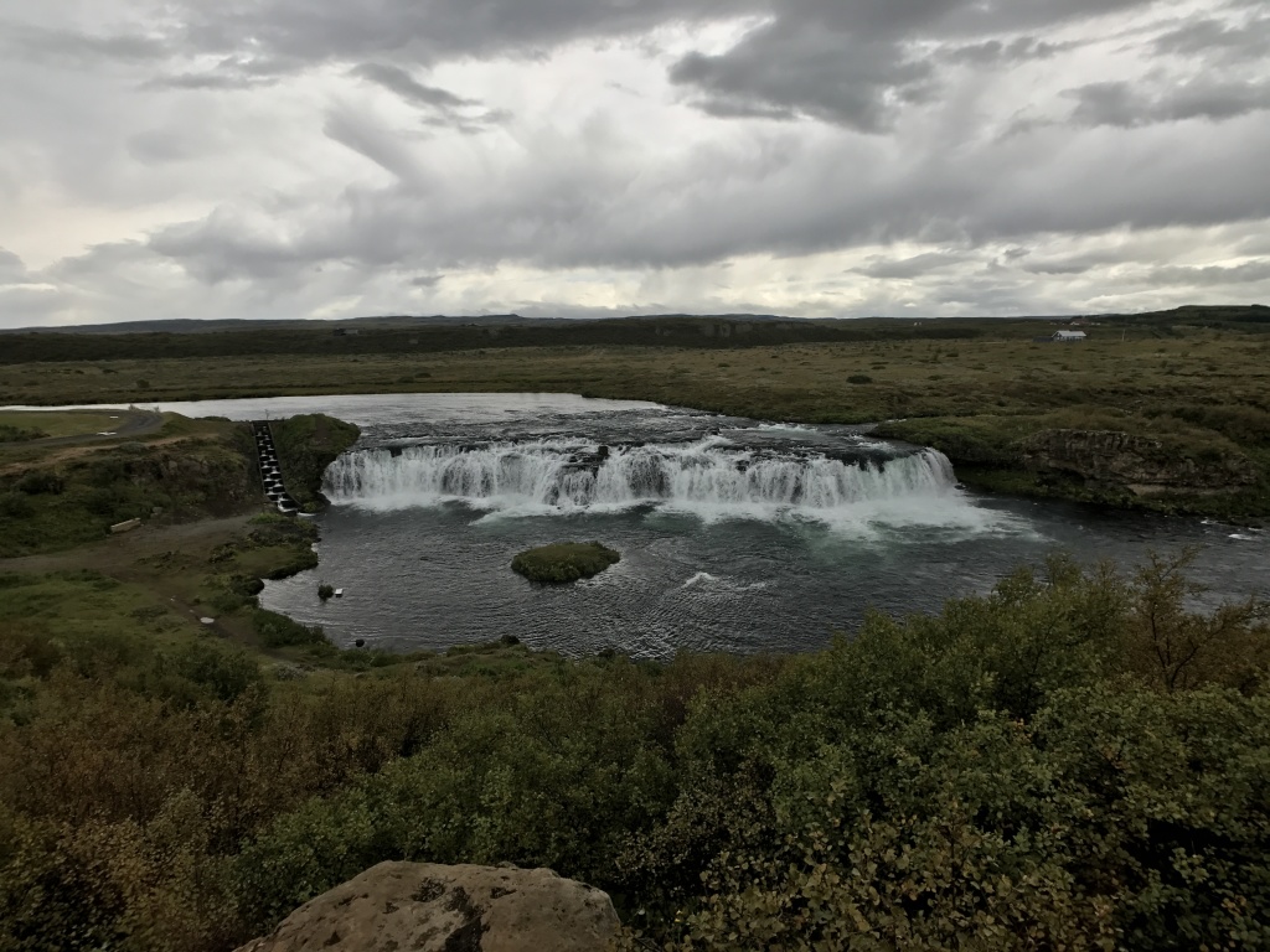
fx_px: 1027
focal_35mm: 28
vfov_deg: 49.7
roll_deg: +1.8
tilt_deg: -10.6
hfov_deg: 63.4
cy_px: 476
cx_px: 635
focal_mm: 3.99
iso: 20
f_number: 1.8
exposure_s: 1/1623
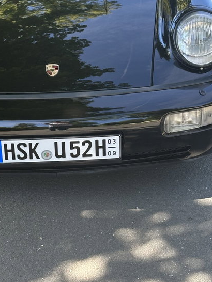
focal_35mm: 90
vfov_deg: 21.6
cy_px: 69
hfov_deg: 16.3
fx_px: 734
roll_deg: -2.9
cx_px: 53
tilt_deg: -21.8
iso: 64
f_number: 1.78
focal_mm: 6.86
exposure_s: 1/335
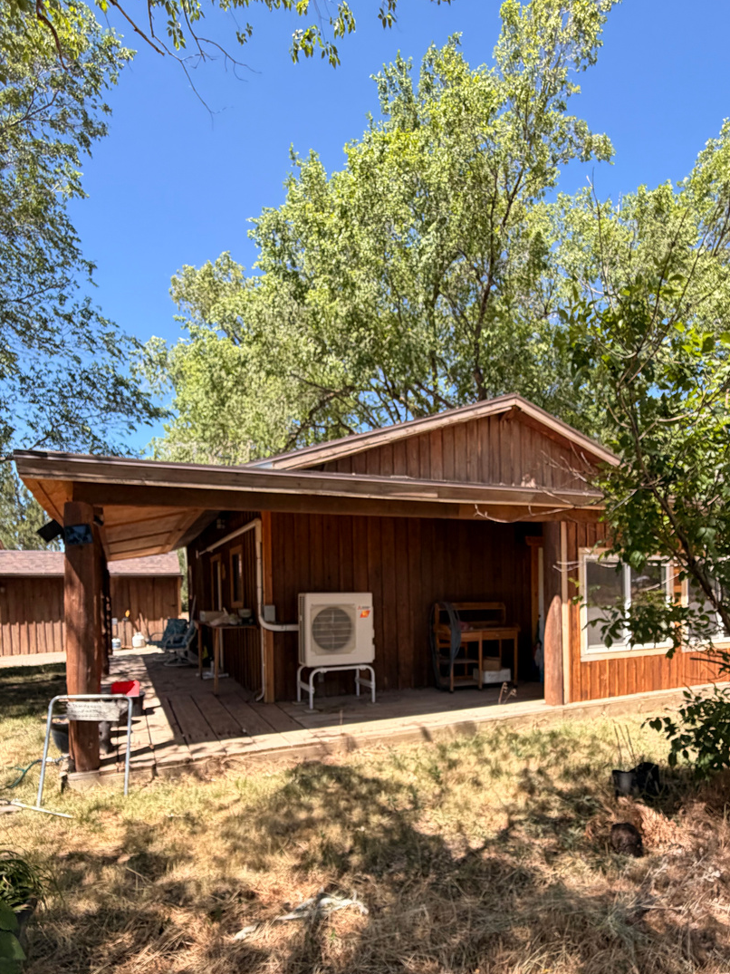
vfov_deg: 80.1
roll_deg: +2.1
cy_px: 615
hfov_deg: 65.9
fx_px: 562
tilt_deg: -1.3
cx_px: 388
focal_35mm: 20
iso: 40
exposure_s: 1/770
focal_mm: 2.22
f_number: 2.2
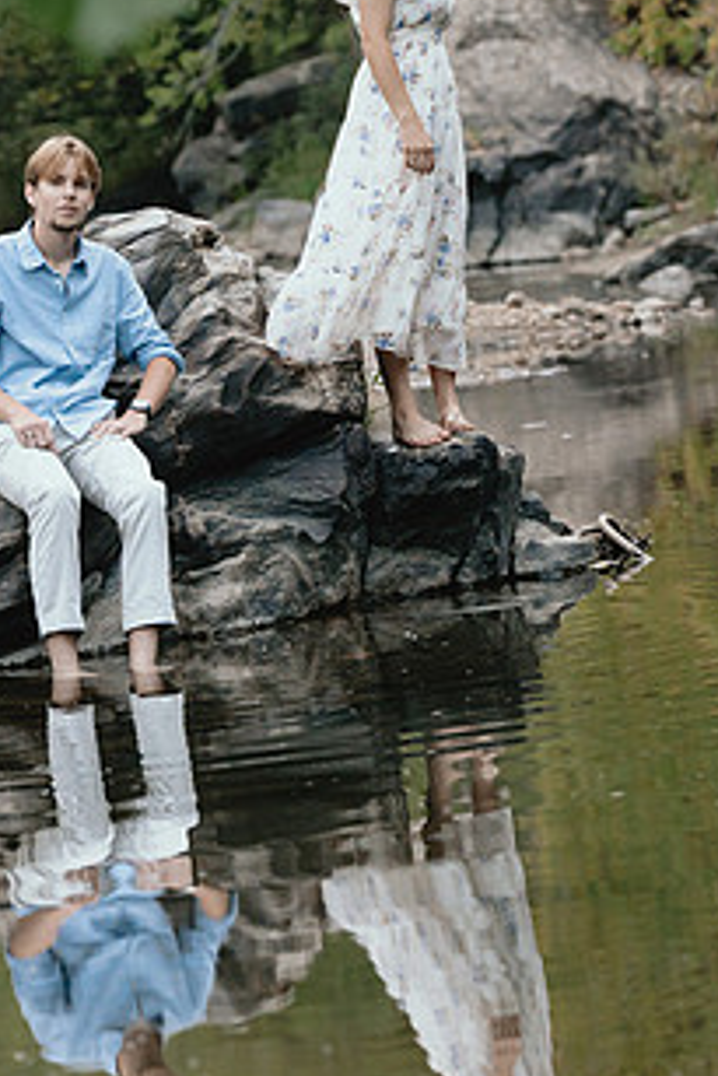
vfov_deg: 10.0
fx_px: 6155
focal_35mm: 206
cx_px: 550
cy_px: 454
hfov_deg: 6.7
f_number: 3.5
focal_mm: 109
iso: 1000
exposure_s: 1/200
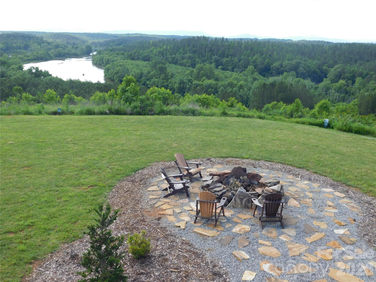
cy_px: 141
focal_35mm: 36
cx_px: 188
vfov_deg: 39.7
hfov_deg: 51.4
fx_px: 391
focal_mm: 6.3
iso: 125
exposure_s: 1/320
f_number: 3.5
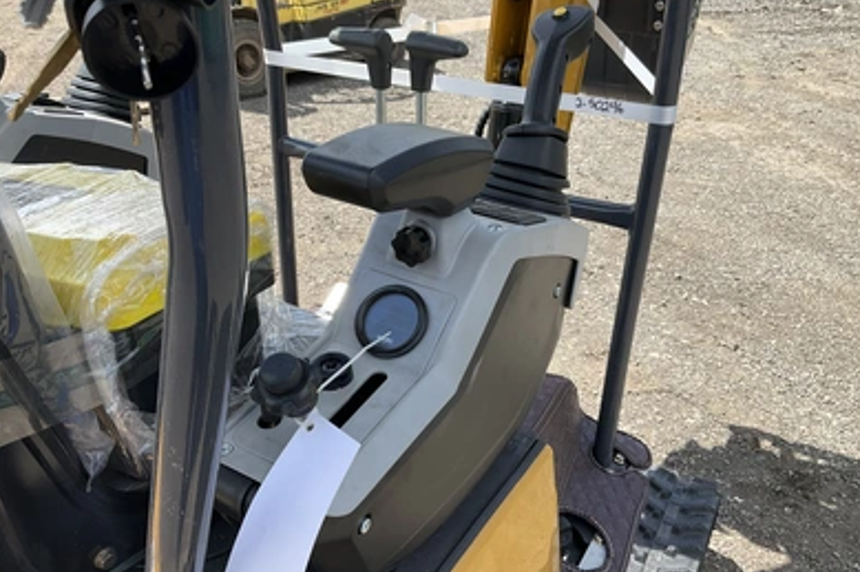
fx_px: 740
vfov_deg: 42.3
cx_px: 429
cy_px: 300
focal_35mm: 31
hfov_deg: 60.3
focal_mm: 3
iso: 25
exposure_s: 1/898
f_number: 1.8
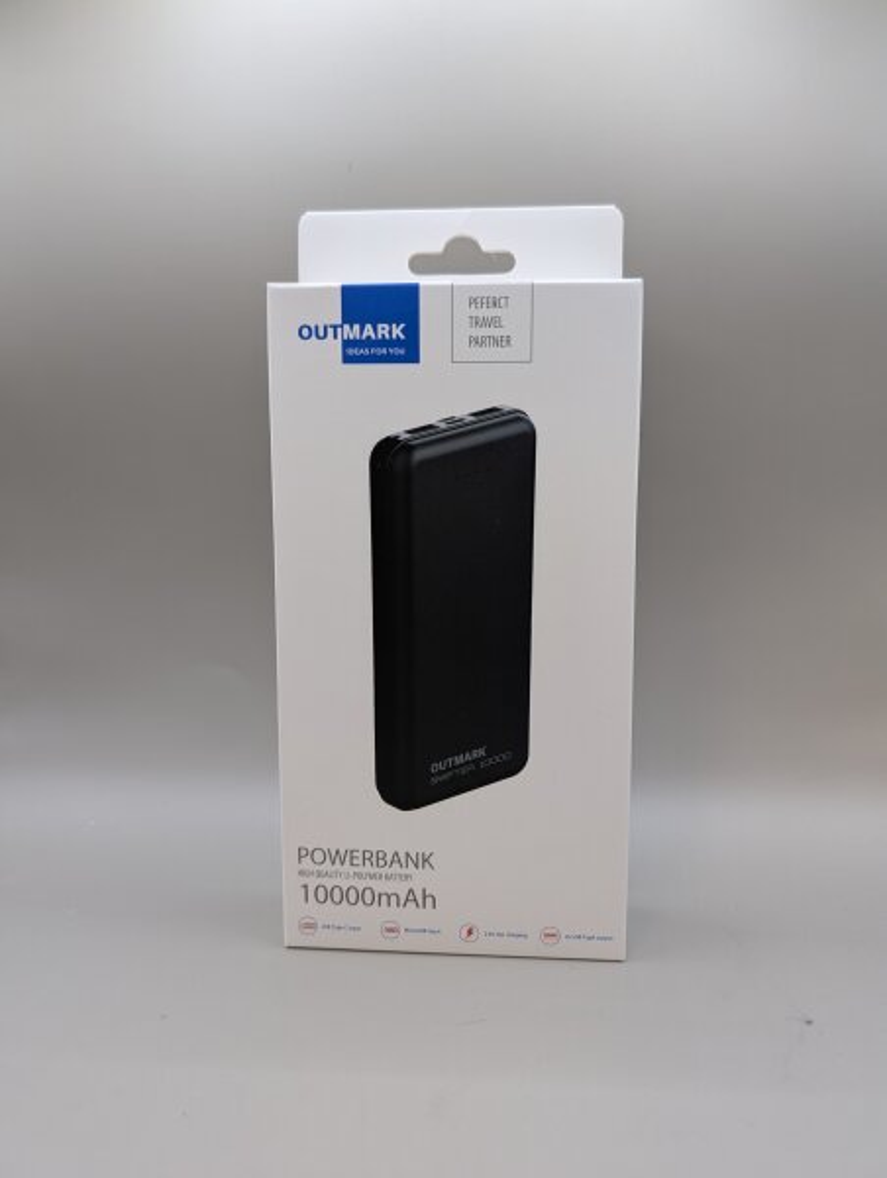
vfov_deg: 71.5
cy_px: 589
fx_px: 818
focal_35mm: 24
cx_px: 444
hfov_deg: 57.0
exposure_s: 1/100
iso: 73
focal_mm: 6.9
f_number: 1.68
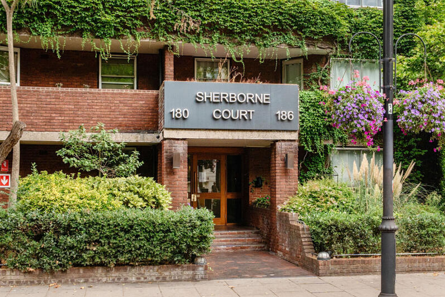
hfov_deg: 42.7
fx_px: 569
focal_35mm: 46
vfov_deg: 29.2
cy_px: 172
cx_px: 246
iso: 400
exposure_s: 1/250
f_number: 8
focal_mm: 24
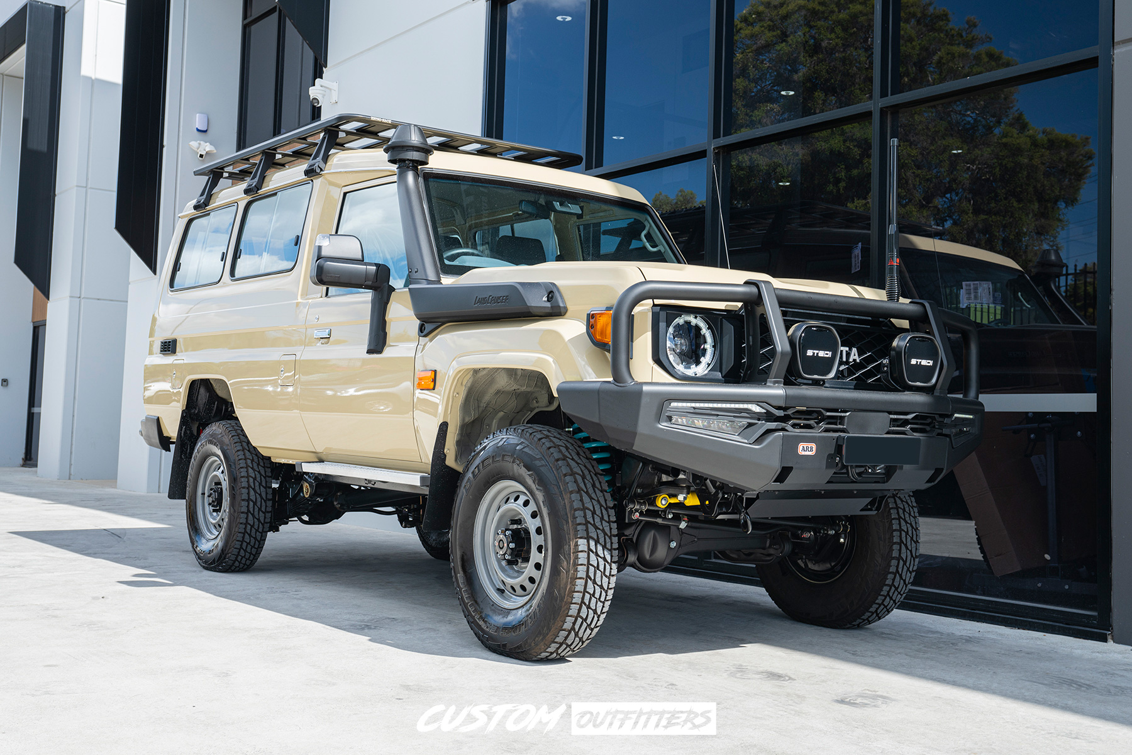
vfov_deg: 42.3
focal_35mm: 31
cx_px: 566
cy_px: 378
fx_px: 975
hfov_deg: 60.3
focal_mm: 31
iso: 100
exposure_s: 1/100
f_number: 5.6
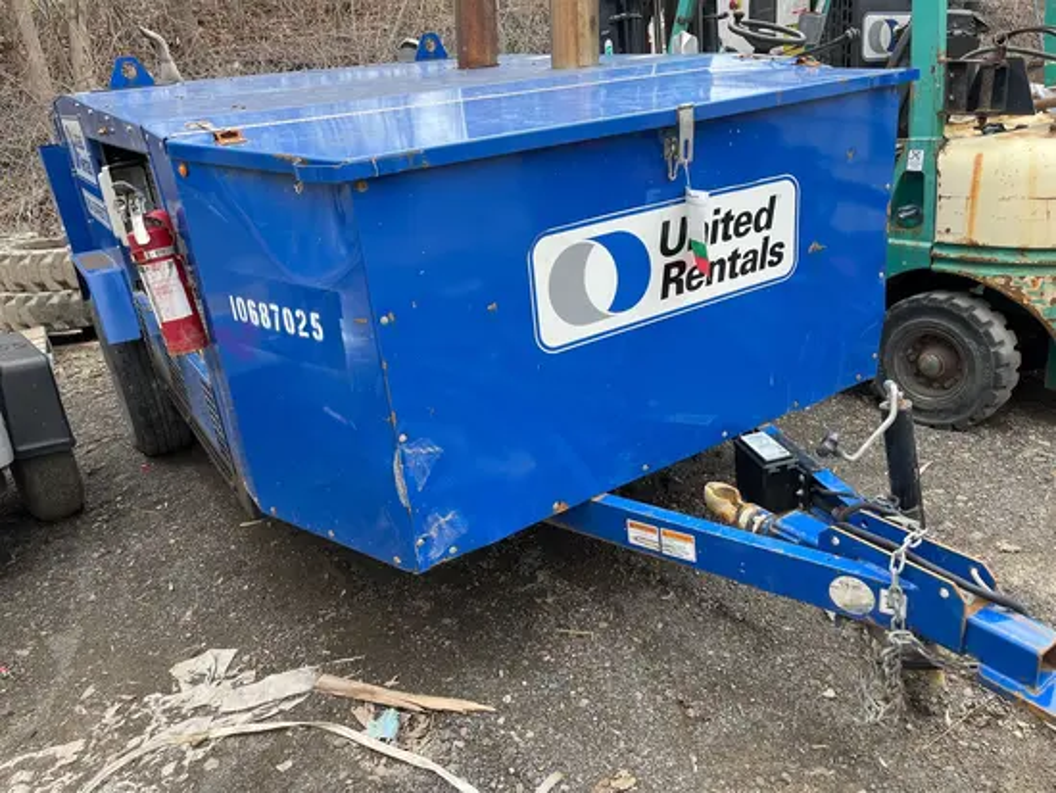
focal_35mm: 26
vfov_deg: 53.1
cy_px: 396
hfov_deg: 67.3
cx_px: 528
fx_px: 794
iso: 50
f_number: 1.6
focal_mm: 5.1
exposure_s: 1/864
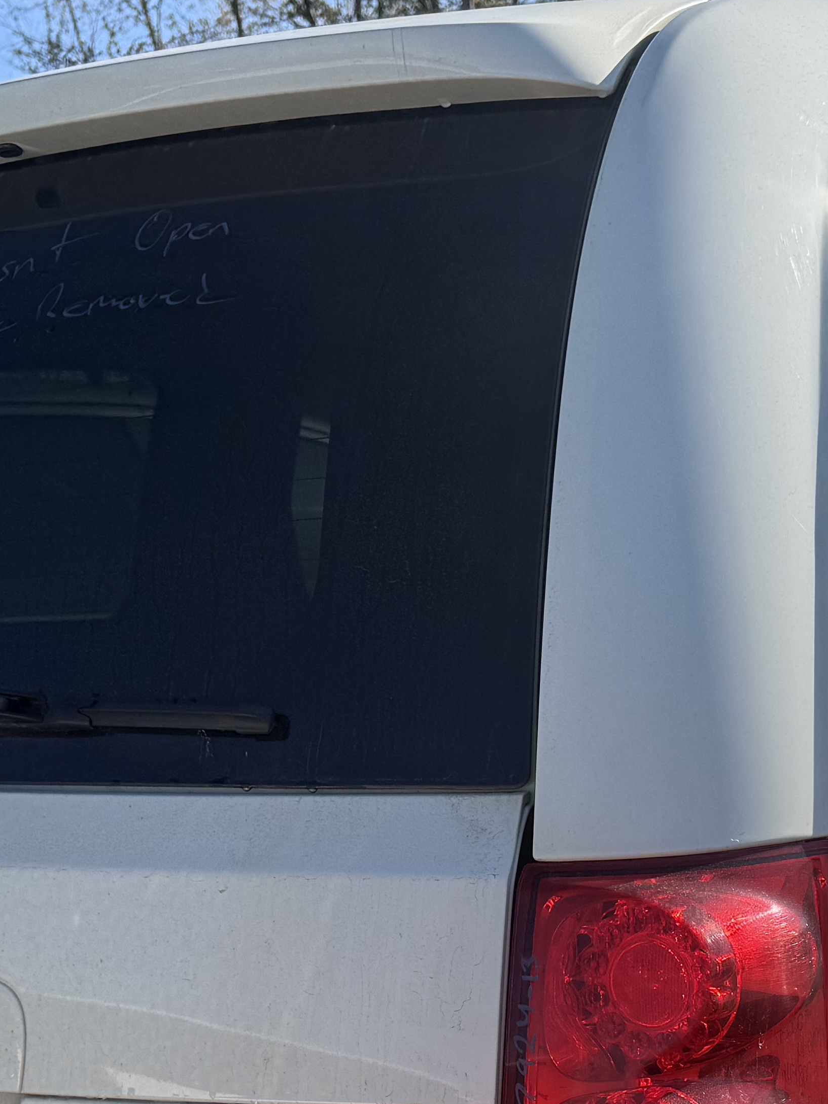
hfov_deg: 23.0
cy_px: 1065
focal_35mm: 63
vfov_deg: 29.0
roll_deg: +2.9
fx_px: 2009
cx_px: 645
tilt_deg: -14.1
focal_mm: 6.76
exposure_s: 1/4673
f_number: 1.78
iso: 80
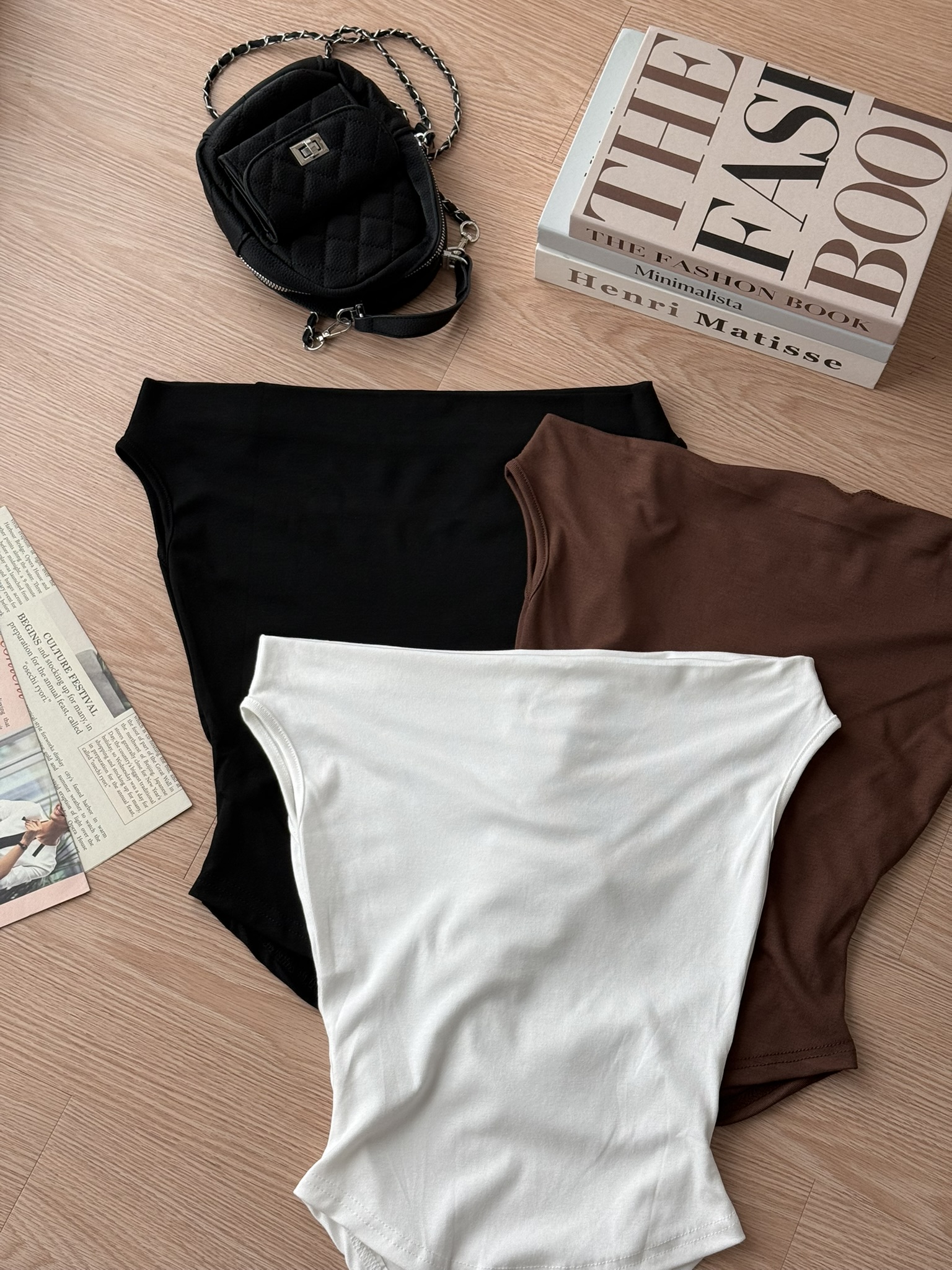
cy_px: 635
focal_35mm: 48
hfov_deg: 30.3
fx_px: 1760
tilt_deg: -72.1
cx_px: 476
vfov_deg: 39.7
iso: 80
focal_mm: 6.76
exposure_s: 1/121
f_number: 1.78
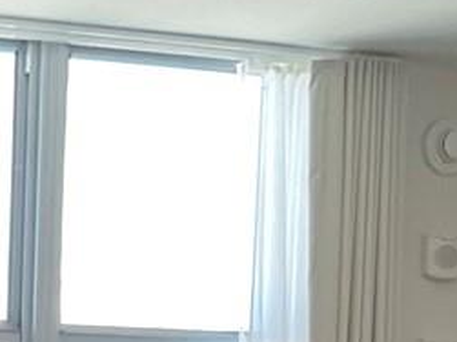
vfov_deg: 7.4
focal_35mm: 185
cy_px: 862
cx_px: -293
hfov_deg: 10.2
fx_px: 2441
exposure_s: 1/60
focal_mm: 3
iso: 64
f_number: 1.8
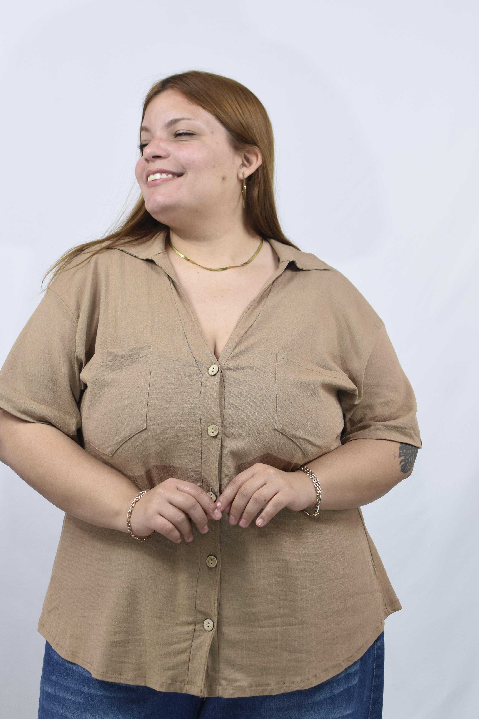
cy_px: 371
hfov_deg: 22.0
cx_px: 210
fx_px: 1229
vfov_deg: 32.6
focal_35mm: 62
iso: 400
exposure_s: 1/100
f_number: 4.5
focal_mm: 35
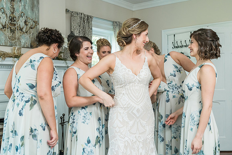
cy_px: 78
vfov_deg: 31.8
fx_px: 272
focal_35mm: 42
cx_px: 126
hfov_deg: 46.2
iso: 1250
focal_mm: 35
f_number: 5.6
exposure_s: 1/200
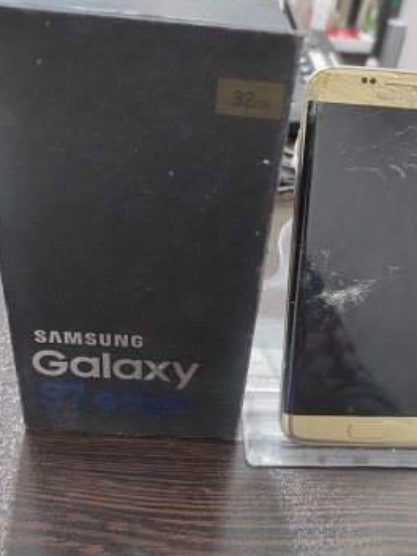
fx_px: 530
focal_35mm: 33
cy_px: 254
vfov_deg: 55.3
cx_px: 227
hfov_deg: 42.9
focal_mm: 5.43
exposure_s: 1/20
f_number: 1.89
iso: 440
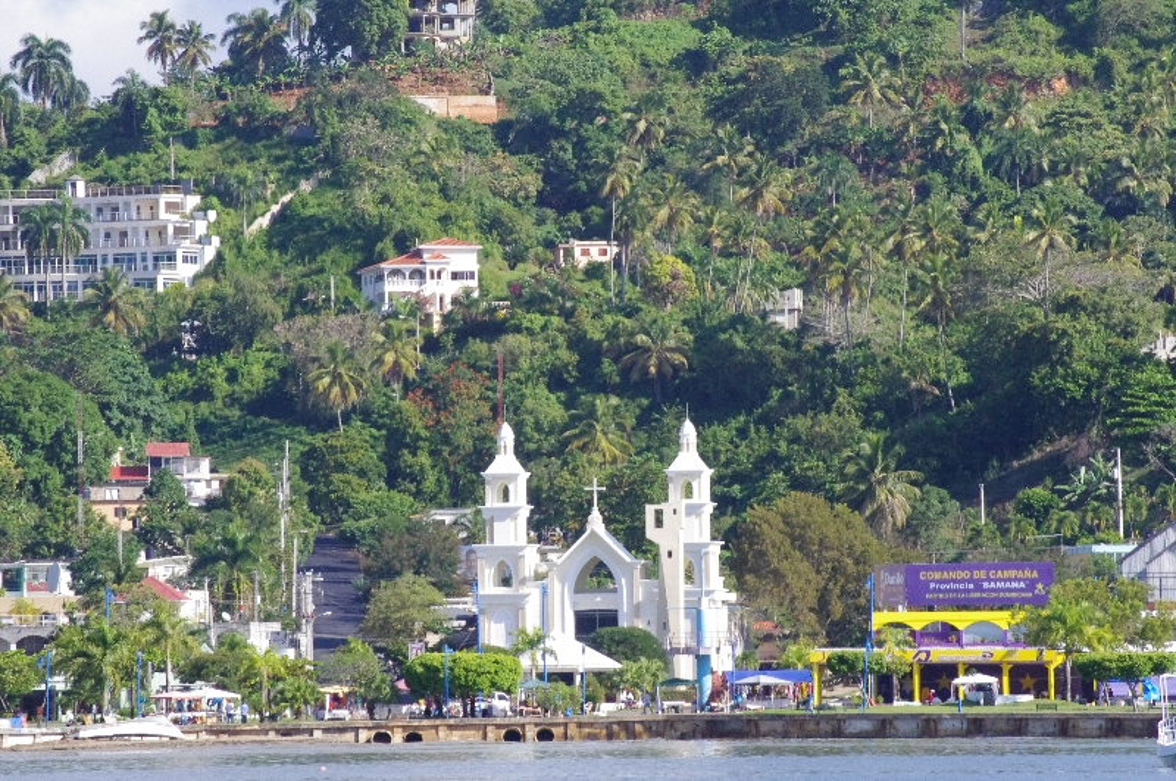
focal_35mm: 300
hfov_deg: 6.9
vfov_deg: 4.6
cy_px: 390
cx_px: 588
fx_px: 9786
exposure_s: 1/1250
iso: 3200
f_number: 16
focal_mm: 200
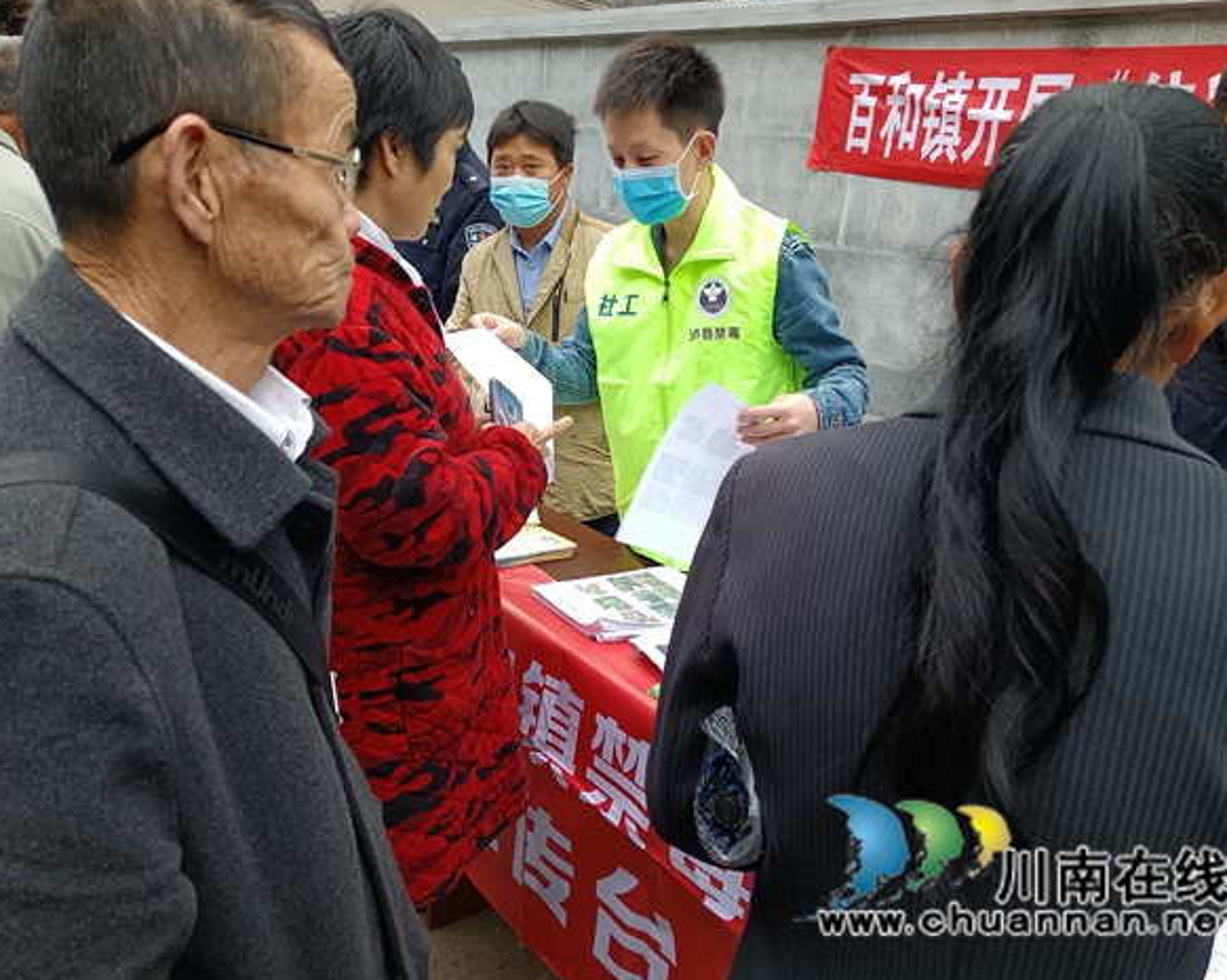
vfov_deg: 49.9
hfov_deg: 60.5
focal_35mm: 29
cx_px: 614
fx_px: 1053
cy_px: 497
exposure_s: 1/100
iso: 271
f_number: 1.9
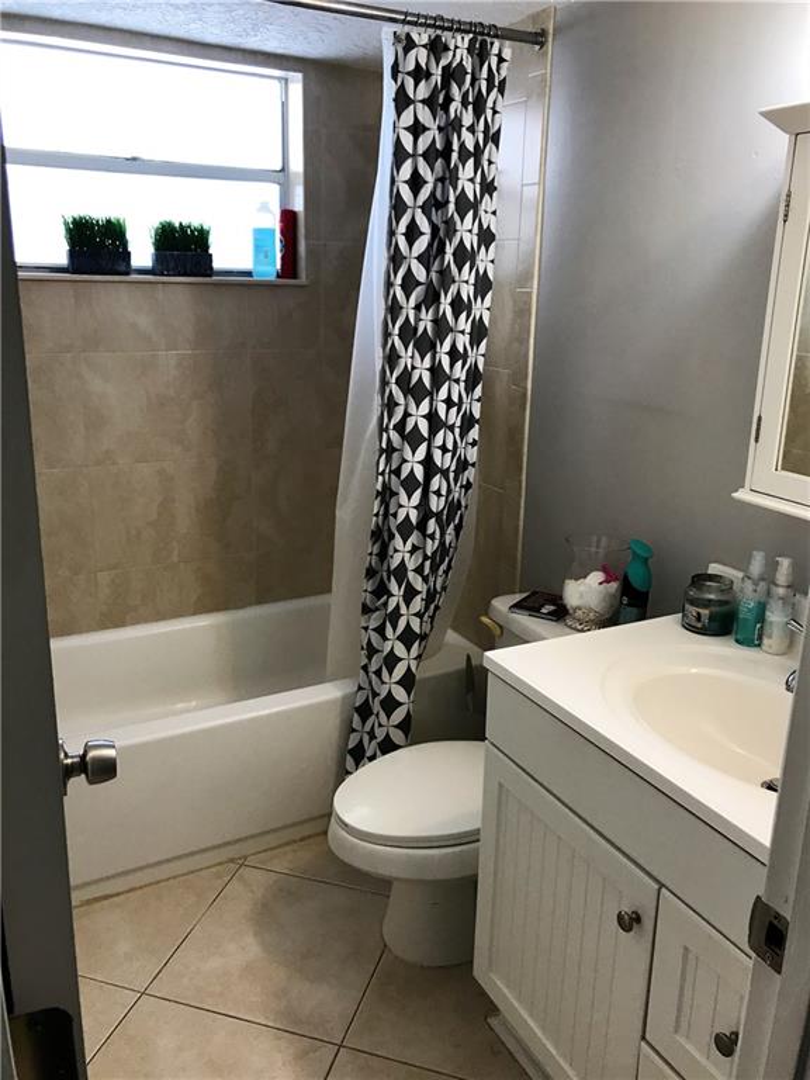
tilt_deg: -16.1
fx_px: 874
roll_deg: -0.9
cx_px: 405
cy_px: 540
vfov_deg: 63.4
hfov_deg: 49.7
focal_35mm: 28
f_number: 1.8
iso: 25
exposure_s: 1/30
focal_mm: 3.99
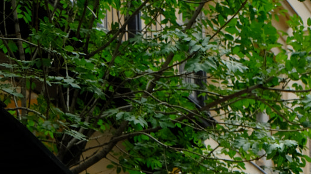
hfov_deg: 18.4
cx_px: 288
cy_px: 453
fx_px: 940
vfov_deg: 9.2
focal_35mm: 114
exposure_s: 1/220
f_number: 5.6
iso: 200
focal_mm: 23.3
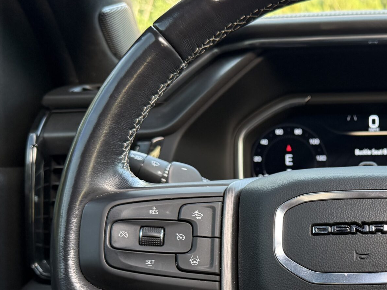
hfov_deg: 34.3
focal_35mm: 52
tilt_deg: -10.8
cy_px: 249
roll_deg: +1.5
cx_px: 364
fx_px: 581
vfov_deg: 27.2
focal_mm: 6.76
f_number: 1.78
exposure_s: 1/118
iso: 200
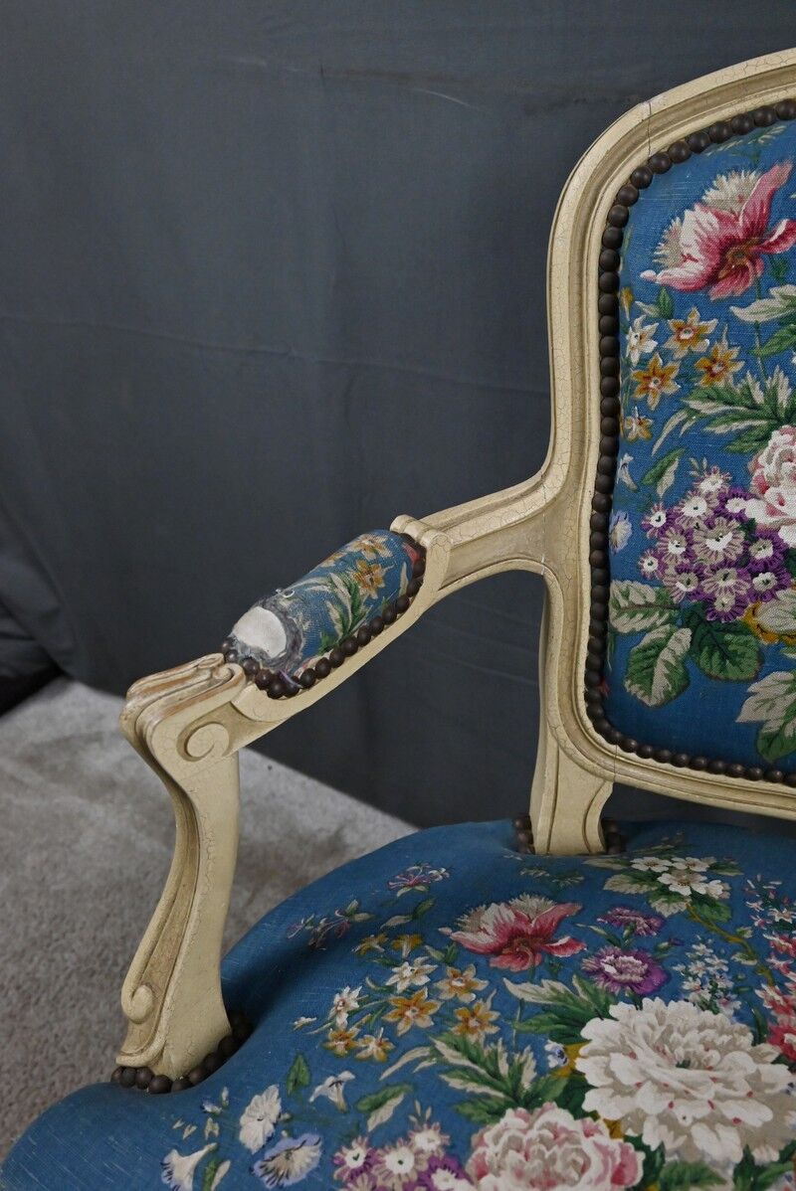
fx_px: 1060
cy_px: 596
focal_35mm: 32
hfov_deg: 41.2
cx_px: 398
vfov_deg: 58.7
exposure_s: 1/200
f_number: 7.1
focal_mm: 32
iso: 5000
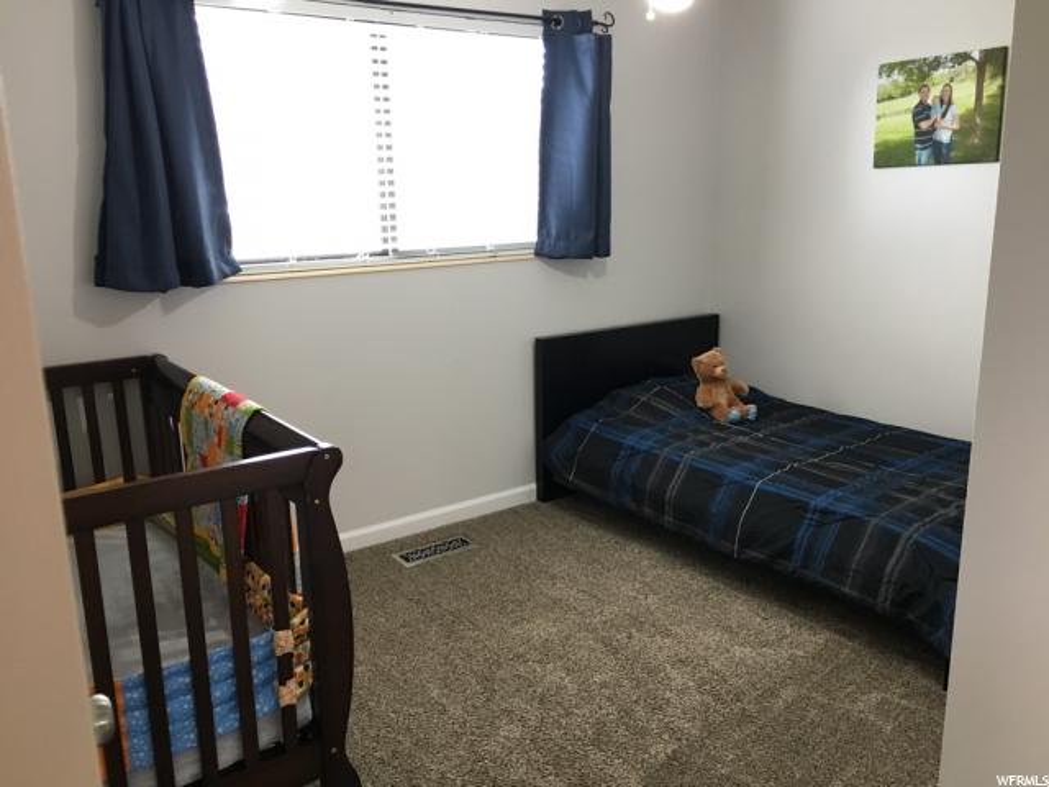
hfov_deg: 61.7
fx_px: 879
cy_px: 394
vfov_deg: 48.2
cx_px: 524
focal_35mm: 29
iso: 125
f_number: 2.2
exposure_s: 1/30
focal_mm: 4.15
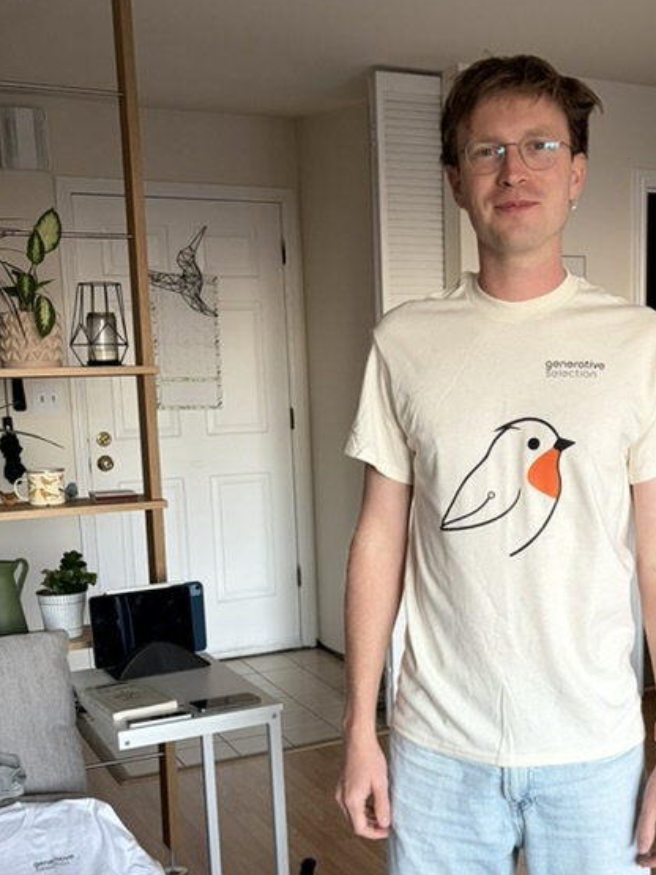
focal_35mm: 48
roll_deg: +1.5
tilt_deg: -10.0
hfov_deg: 29.8
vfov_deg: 39.3
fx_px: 1213
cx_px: 489
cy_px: 561
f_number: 1.6
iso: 250
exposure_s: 1/60
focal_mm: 5.96
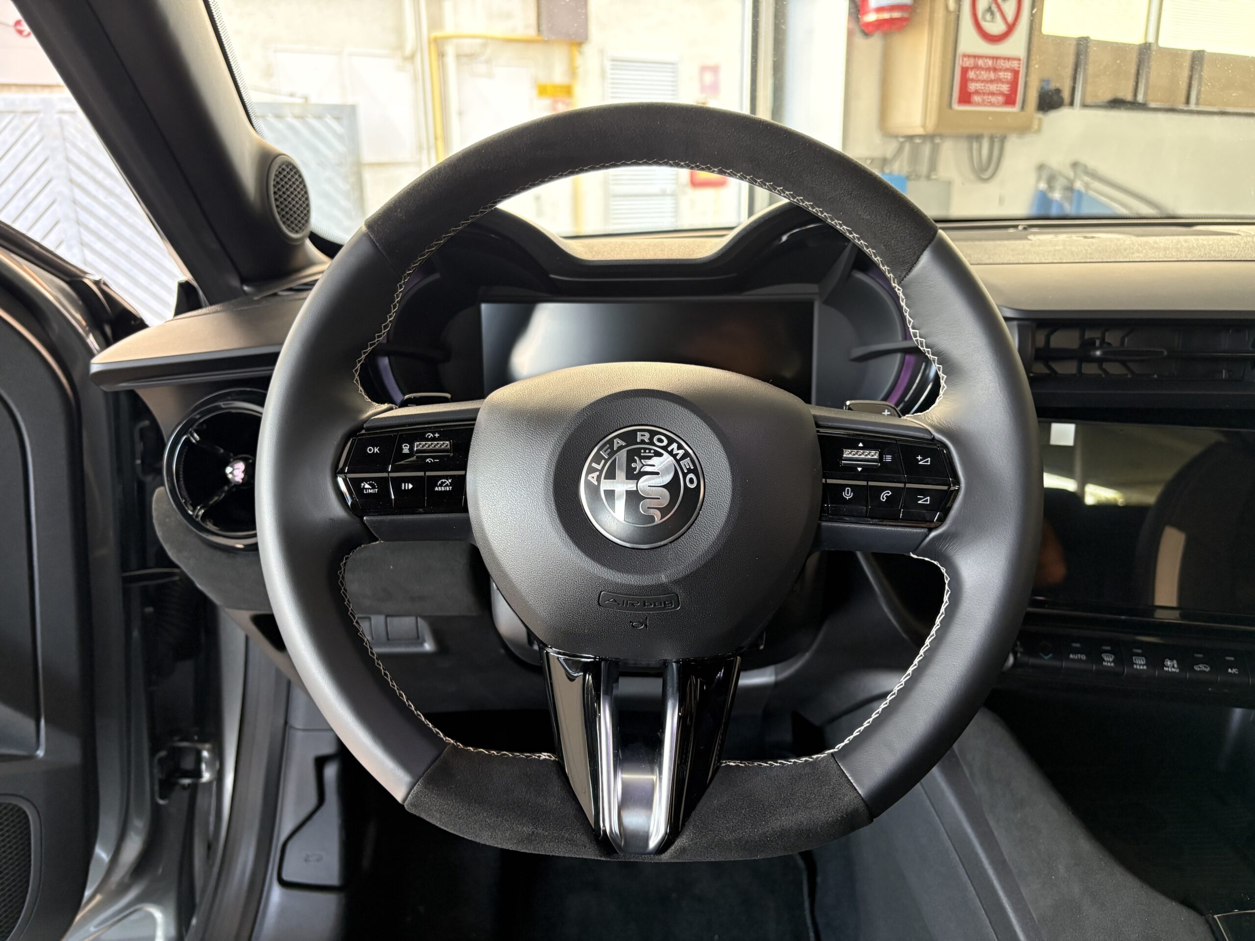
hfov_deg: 67.3
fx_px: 943
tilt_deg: -17.2
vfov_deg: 53.1
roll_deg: +1.4
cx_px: 628
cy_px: 470
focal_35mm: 26
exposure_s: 1/60
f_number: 1.6
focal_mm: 5.96
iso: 250
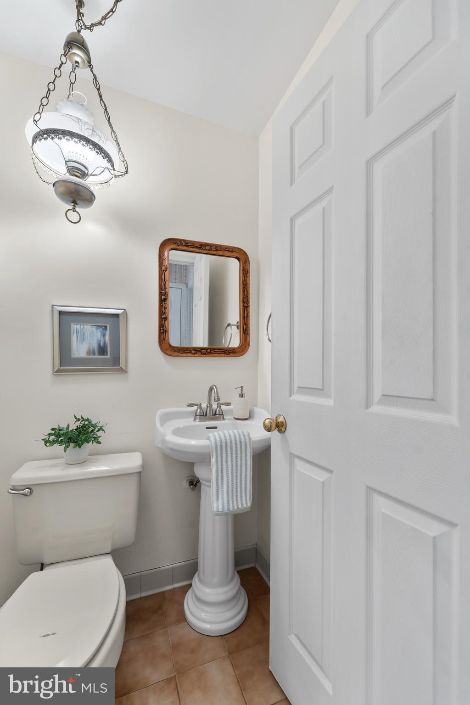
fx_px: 274
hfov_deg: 81.2
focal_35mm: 14
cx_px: 235
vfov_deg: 104.3
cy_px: 352
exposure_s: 1/10
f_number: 8
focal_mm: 14
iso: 100
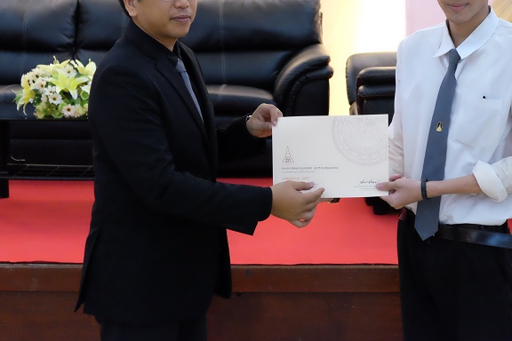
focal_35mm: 93
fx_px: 1323
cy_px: 111
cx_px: 262
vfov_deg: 14.7
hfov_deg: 21.9
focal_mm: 44.4
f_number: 4
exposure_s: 1/100
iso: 6400
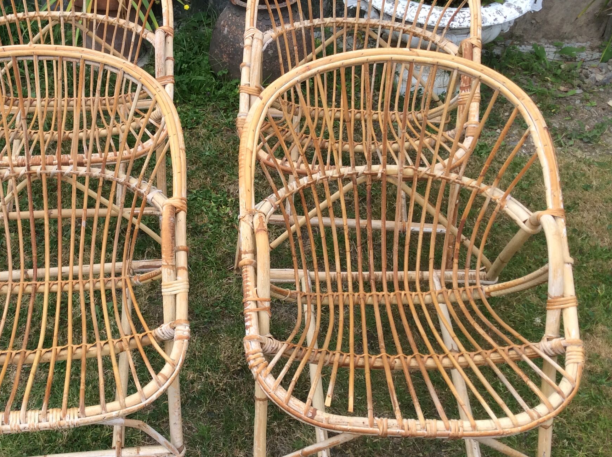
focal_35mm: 48
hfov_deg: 39.2
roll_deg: +1.6
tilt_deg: -39.7
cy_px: 198
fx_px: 847
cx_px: 202
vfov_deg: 30.2
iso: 32
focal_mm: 3.3
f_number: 2.4
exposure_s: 1/240
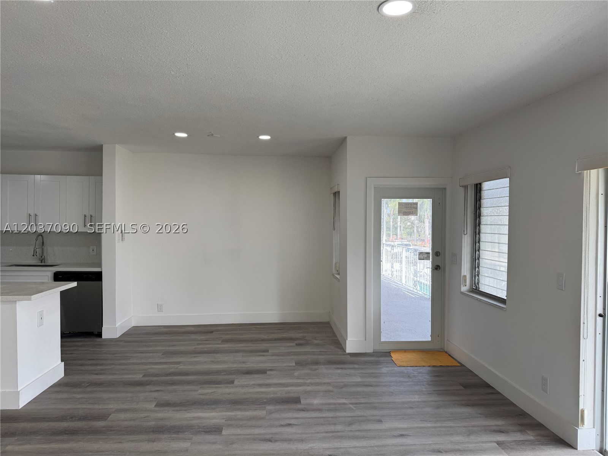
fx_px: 422
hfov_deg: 71.6
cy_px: 228
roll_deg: +0.0
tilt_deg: -1.4
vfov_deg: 56.8
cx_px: 304
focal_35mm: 24
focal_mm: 6.76
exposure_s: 1/293
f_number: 1.78
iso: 80
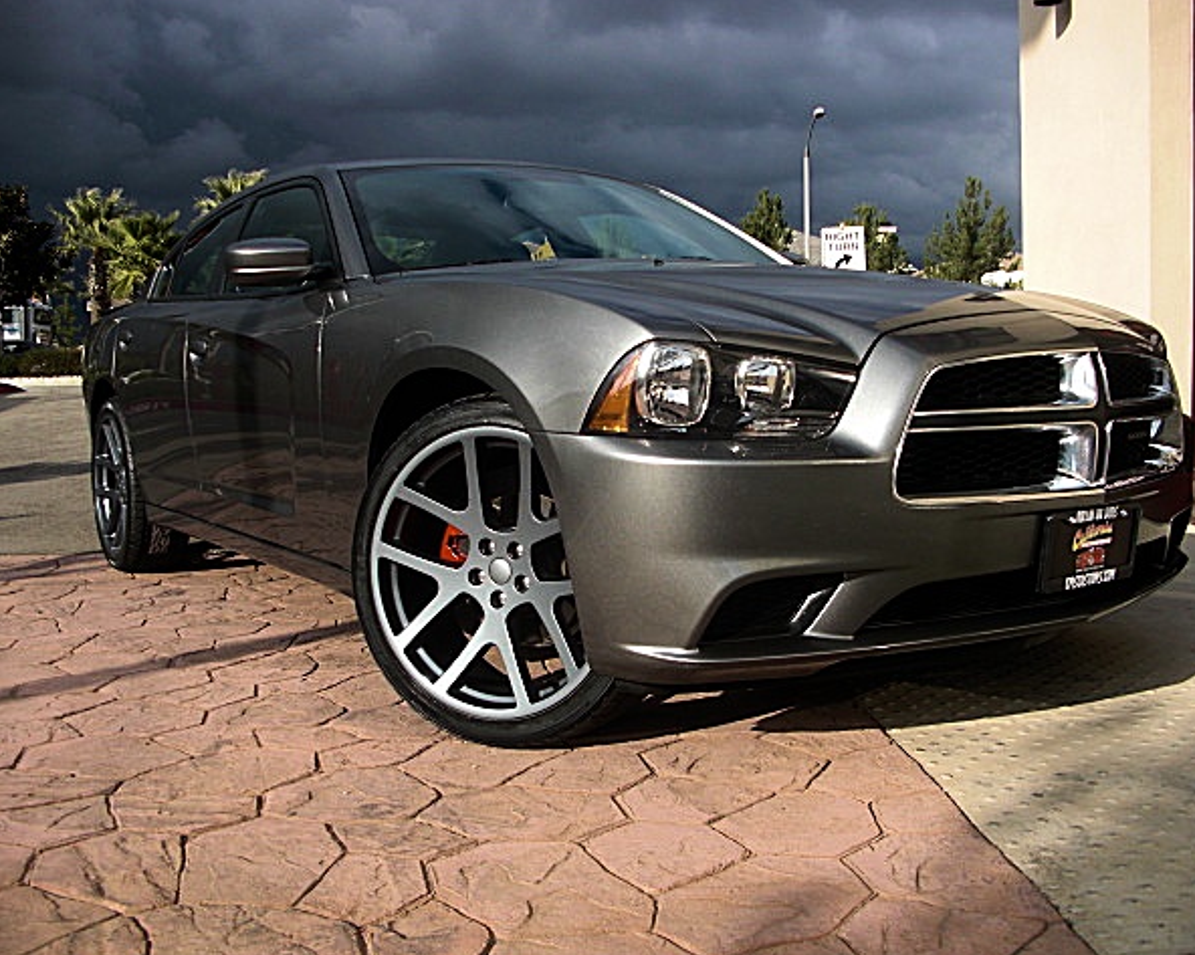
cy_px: 481
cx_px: 610
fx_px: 1343
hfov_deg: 48.0
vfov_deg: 39.1
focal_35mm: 38
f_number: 2.8
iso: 50
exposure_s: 1/800
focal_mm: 6.3
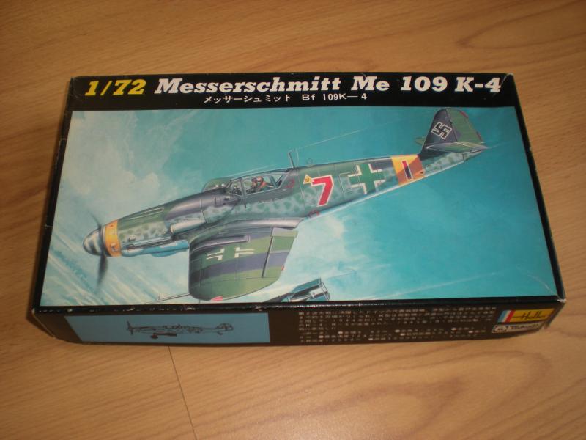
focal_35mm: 38
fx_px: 643
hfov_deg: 49.0
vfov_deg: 37.7
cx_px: 293
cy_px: 220
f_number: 3.1
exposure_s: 1/42.1
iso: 64
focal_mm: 6.3
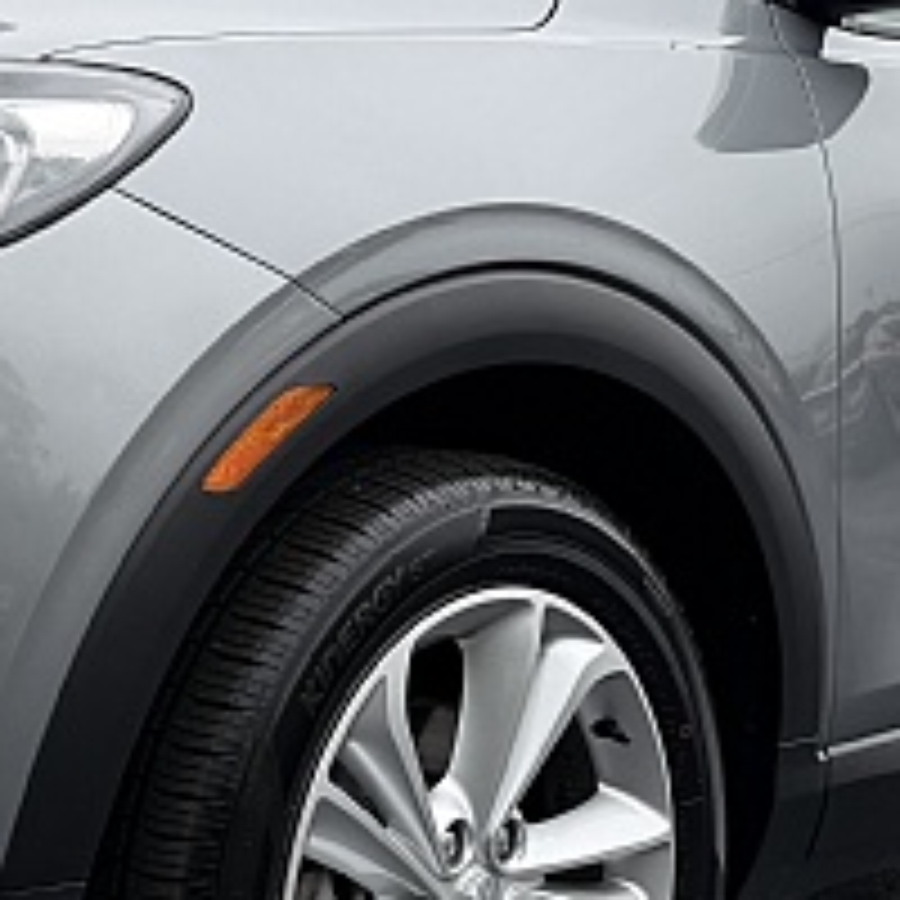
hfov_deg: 20.1
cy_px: 324
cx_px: 153
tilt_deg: +1.5
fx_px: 2500
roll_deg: +0.8
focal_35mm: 85
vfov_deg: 20.4
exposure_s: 1/1075
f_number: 1.78
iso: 80
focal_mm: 6.76
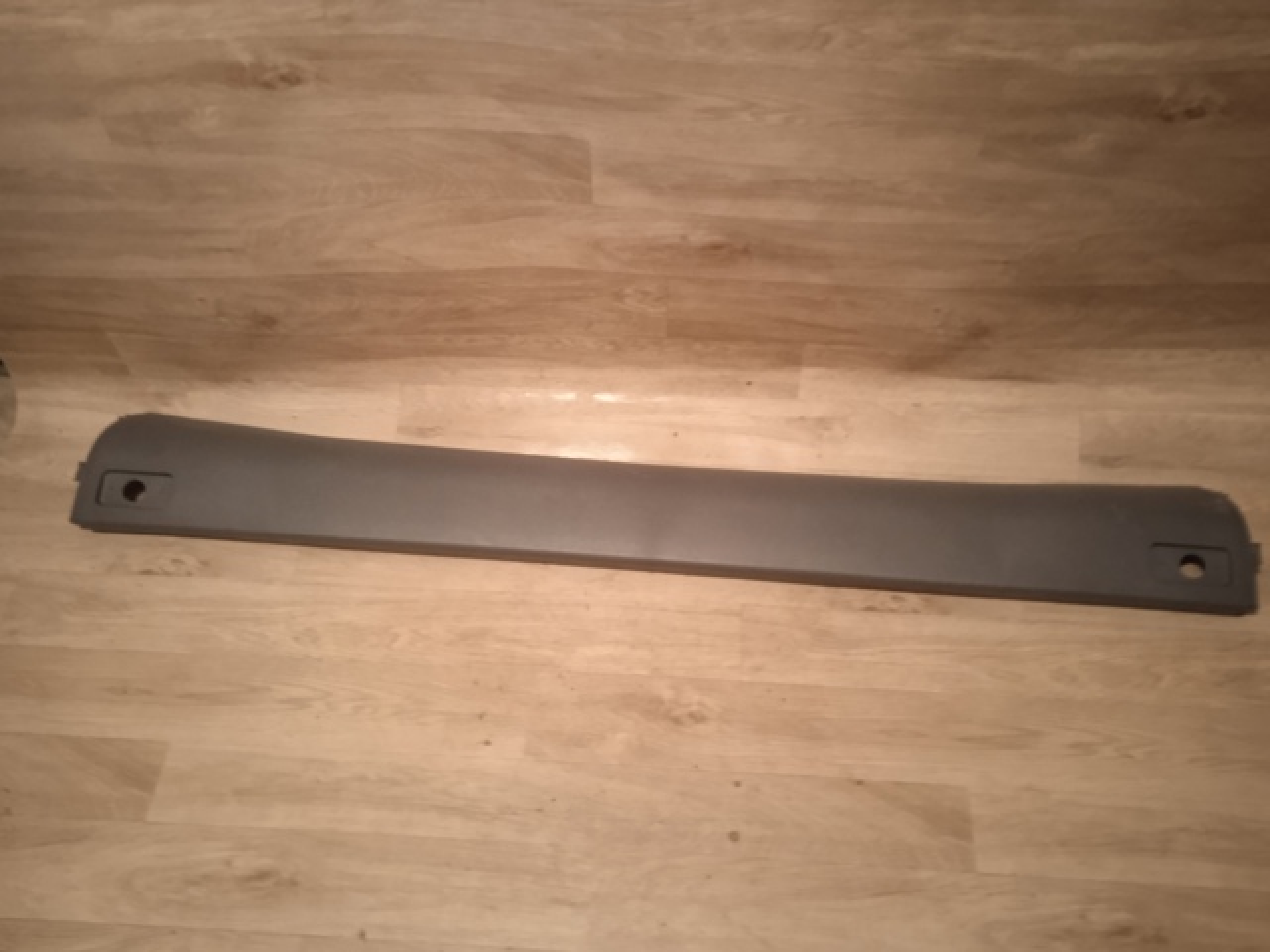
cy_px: 476
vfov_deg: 49.7
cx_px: 635
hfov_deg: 63.4
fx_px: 1027
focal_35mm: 28
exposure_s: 1/14.3
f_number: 2.2
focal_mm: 3.43
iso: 1273
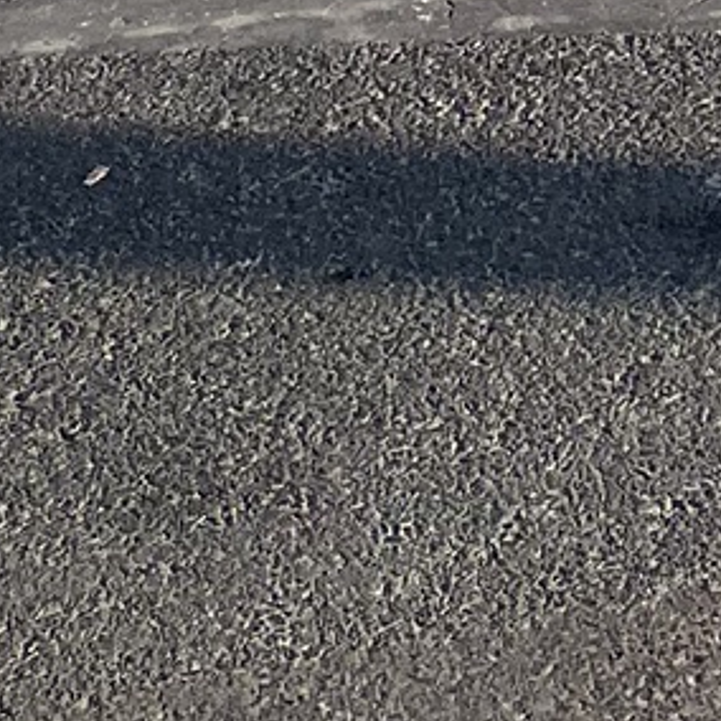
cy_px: -1475
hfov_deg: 10.3
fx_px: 3817
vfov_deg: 8.8
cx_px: 1178
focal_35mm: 162
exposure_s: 1/2062
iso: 50
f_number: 1.6
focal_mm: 5.1
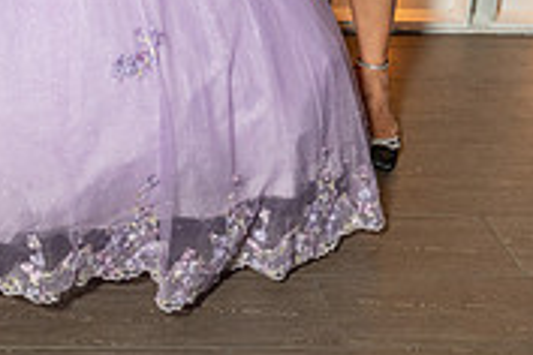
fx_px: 1258
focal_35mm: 85
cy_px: -158
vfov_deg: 15.0
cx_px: -27
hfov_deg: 22.8
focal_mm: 26
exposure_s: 1/125
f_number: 5
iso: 640
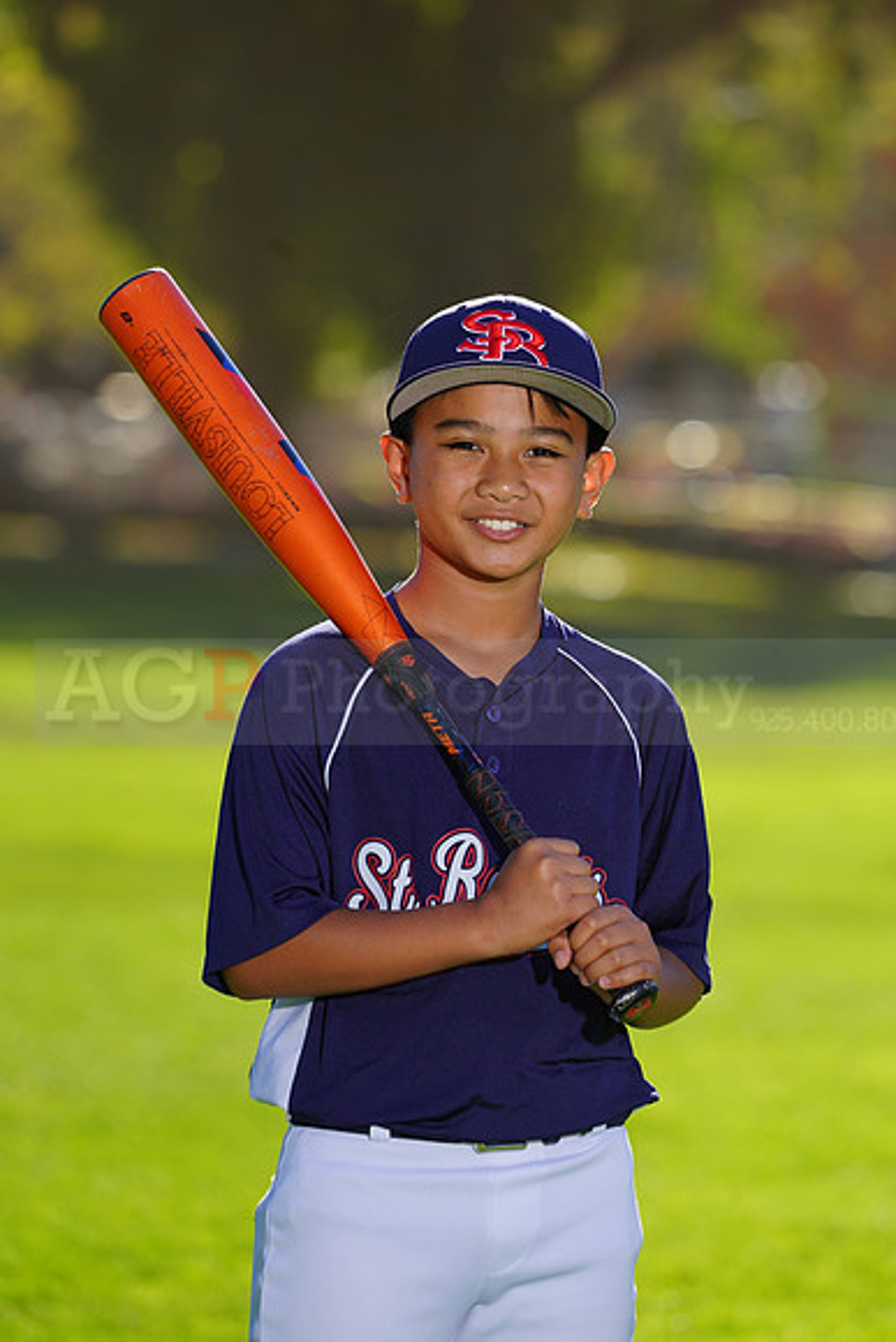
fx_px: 12088
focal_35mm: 324
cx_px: 448
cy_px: 671
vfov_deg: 6.4
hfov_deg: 4.2
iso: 100
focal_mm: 324
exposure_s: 1/250
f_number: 8
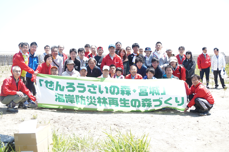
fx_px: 296
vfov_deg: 28.9
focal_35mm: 46
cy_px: 76
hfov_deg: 42.3
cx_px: 114
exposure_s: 1/200
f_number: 5.6
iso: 200
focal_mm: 31
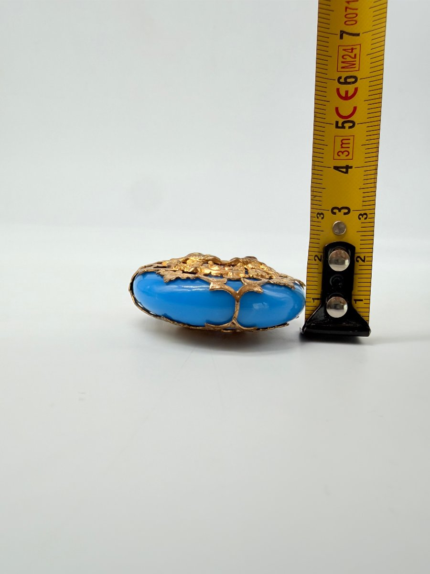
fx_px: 398
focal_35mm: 24
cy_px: 287
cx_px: 215
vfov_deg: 71.6
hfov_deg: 56.8
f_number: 2.2
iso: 50
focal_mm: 2.22
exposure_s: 1/507
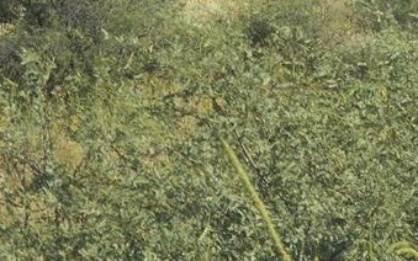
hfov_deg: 4.1
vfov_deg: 2.6
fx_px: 5811
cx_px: 328
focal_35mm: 510
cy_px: -73
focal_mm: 29.2
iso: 125
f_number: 4
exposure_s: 1/1250
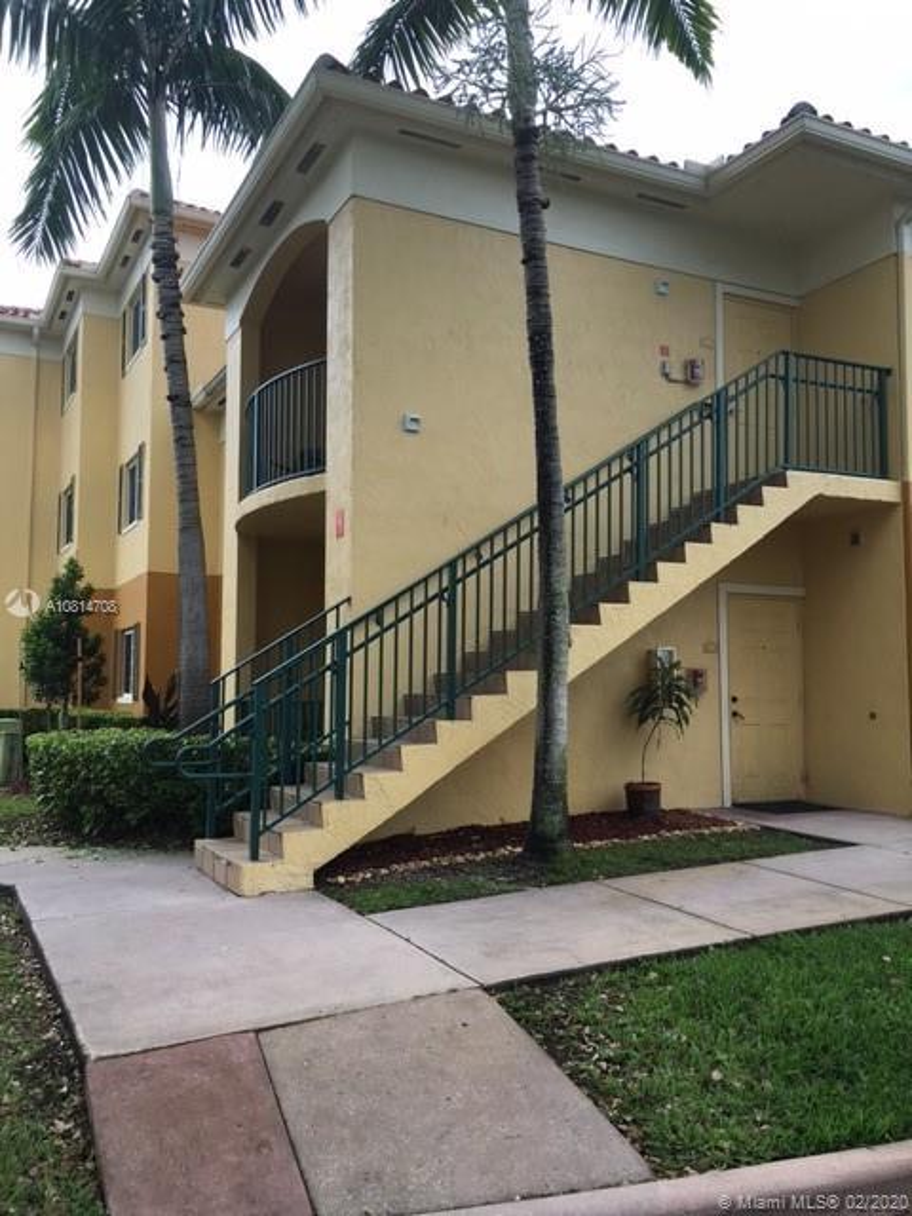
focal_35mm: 29
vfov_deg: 61.7
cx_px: 456
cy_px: 608
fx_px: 1019
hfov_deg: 48.2
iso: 25
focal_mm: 4.15
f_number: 2.2
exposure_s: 1/242
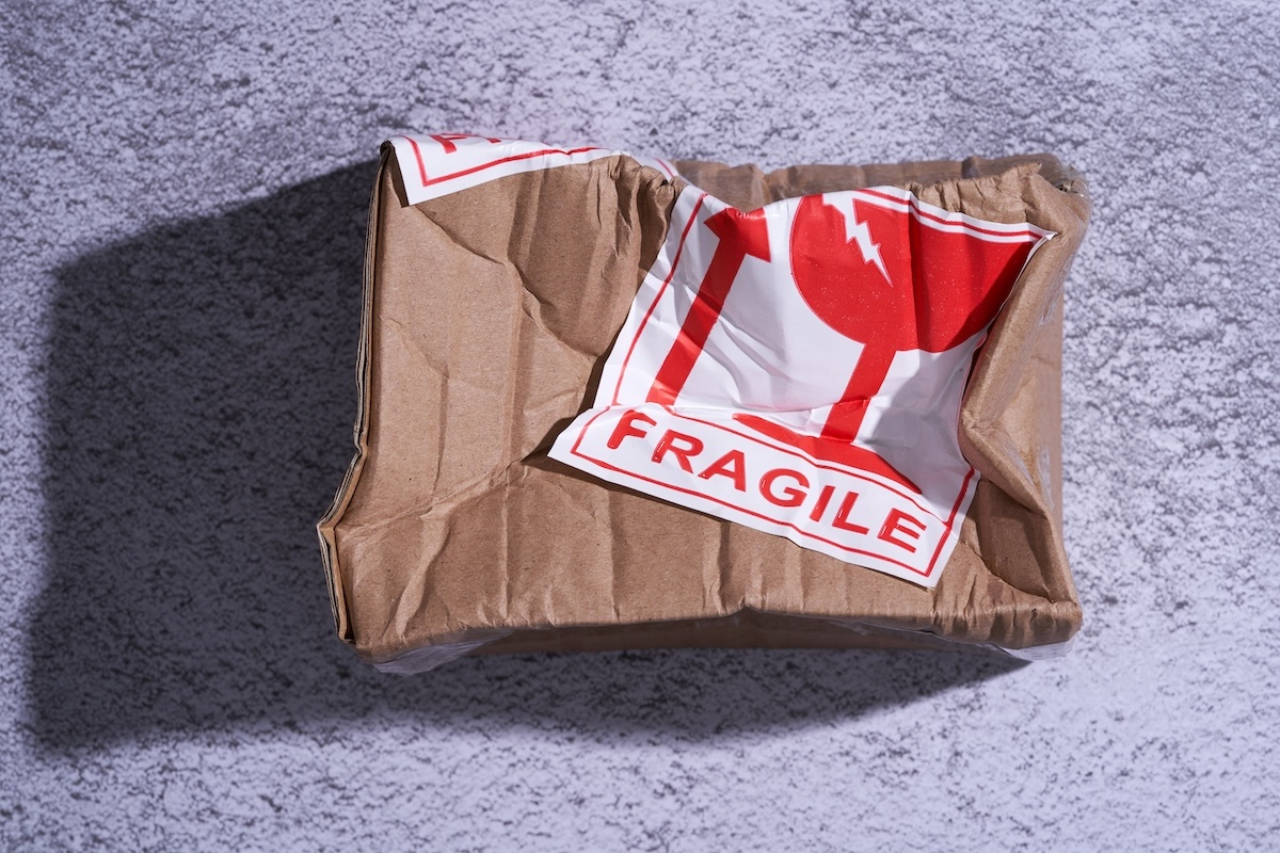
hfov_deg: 22.6
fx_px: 3200
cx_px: 640
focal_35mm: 90
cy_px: 426
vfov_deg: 15.2
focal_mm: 90
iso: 100
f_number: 10
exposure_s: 1/60
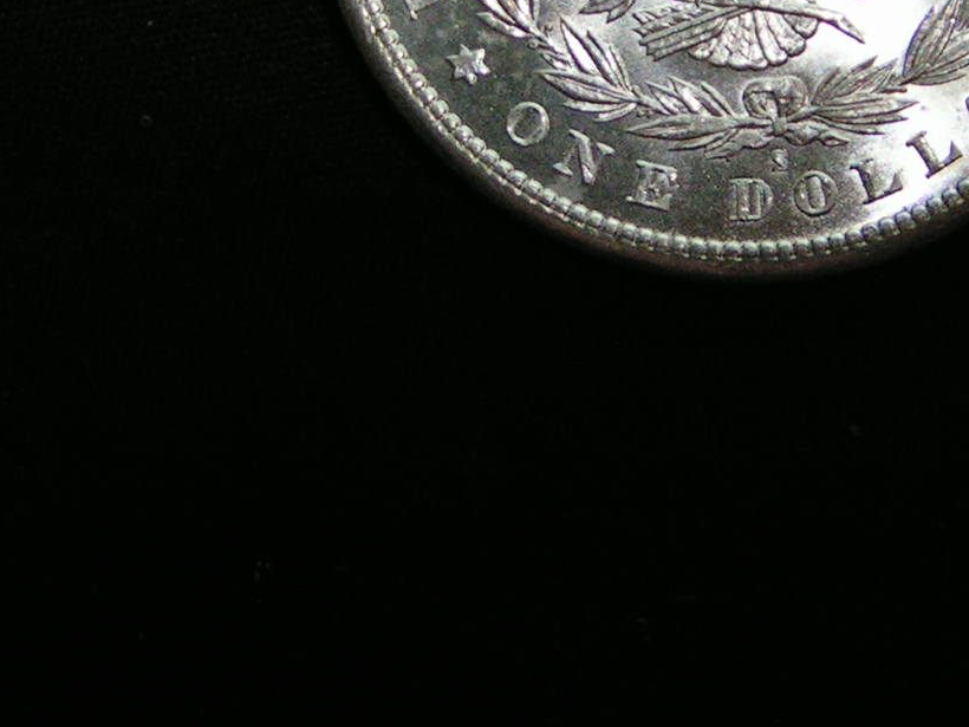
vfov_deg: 12.0
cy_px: 54
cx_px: 695
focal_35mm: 123
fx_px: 3443
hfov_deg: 16.0
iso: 160
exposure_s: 1/50
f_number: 3.2
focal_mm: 9.7
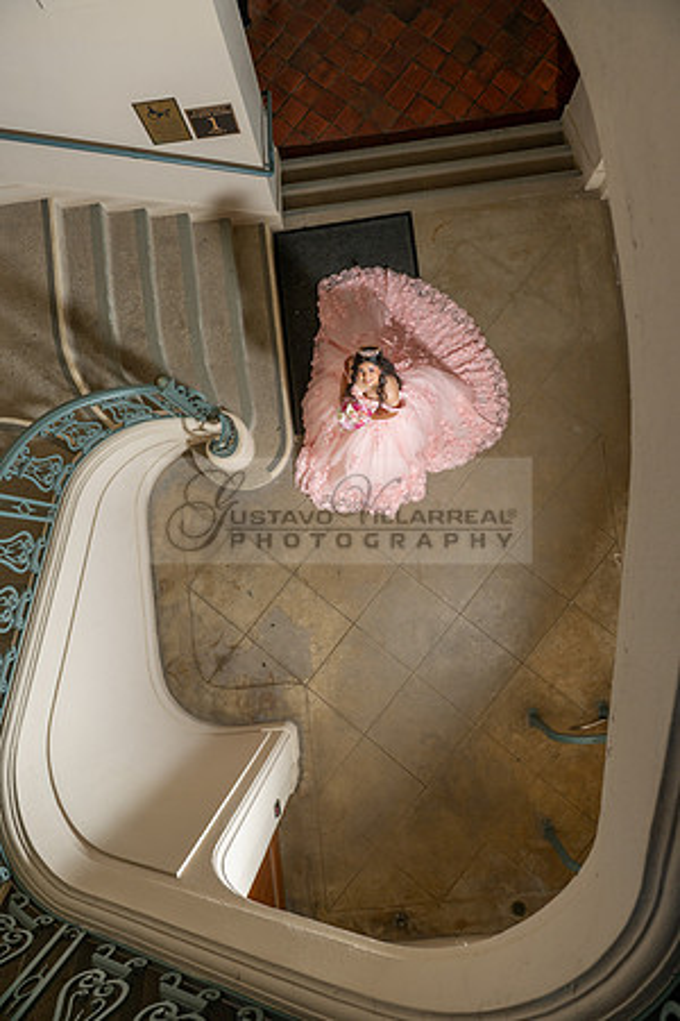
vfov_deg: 73.7
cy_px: 510
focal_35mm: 24
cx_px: 340
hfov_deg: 53.1
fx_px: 680
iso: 320
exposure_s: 1/160
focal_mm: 24
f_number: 4.5
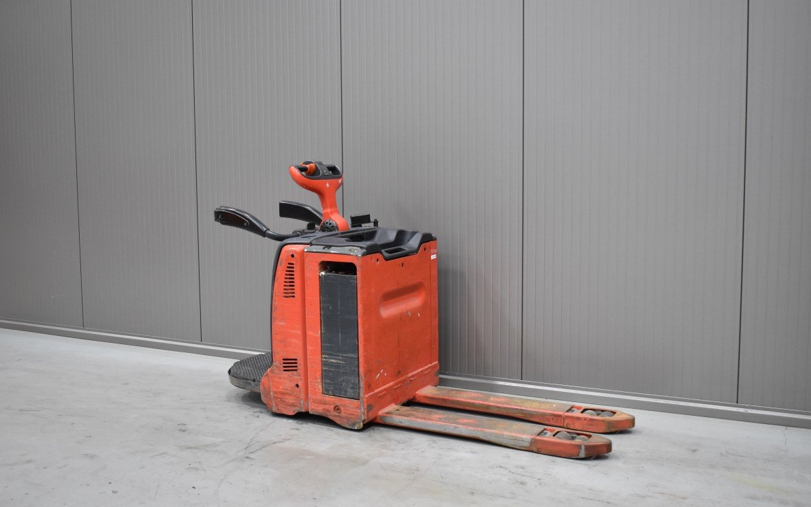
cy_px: 252
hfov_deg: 50.9
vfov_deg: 33.1
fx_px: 851
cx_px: 407
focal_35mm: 39
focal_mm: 25
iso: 1250
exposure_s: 1/50
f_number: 4.5
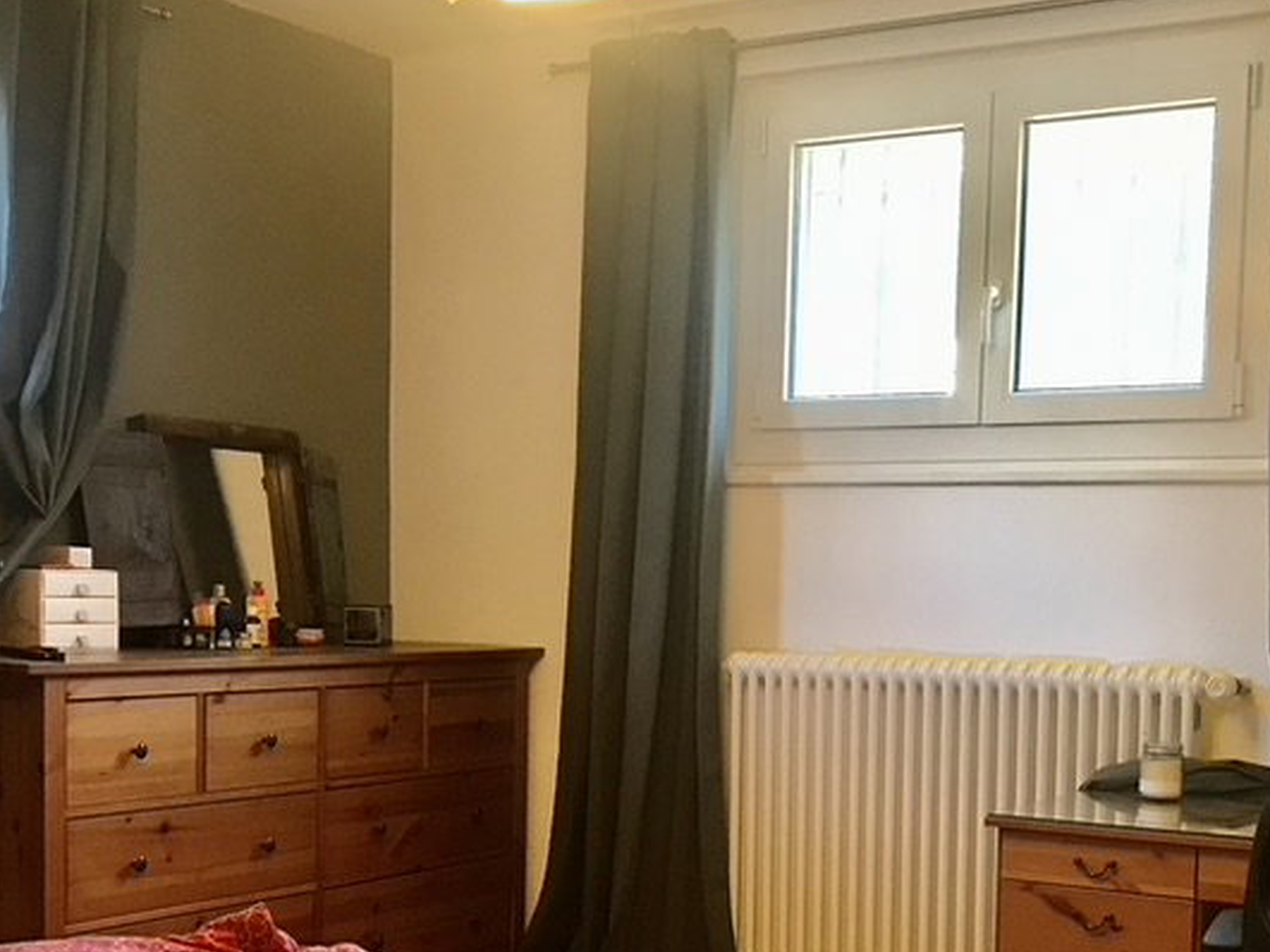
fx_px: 1981
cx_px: 746
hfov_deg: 35.5
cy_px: 734
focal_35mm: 54
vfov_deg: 26.6
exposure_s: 1/17
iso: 100
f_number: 1.8
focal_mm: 3.99
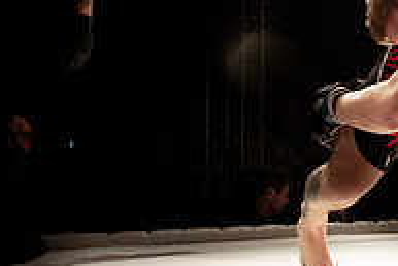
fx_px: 1106
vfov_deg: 13.6
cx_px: 510
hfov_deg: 19.0
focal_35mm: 100
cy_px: 35
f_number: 4.5
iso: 1600
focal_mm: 32
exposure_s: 1/640
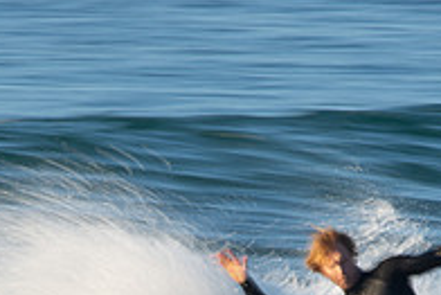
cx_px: 297
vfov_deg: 0.6
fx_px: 27190
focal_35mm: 2218
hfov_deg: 0.9
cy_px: 400
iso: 100
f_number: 22
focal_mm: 500
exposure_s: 1/15
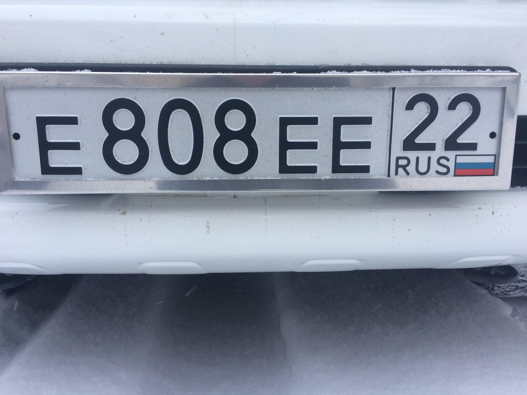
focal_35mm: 29
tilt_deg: -11.4
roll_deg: +2.0
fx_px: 442
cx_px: 264
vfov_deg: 48.2
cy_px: 198
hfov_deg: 61.7
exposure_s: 1/100
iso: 40
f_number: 2.2
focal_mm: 4.15
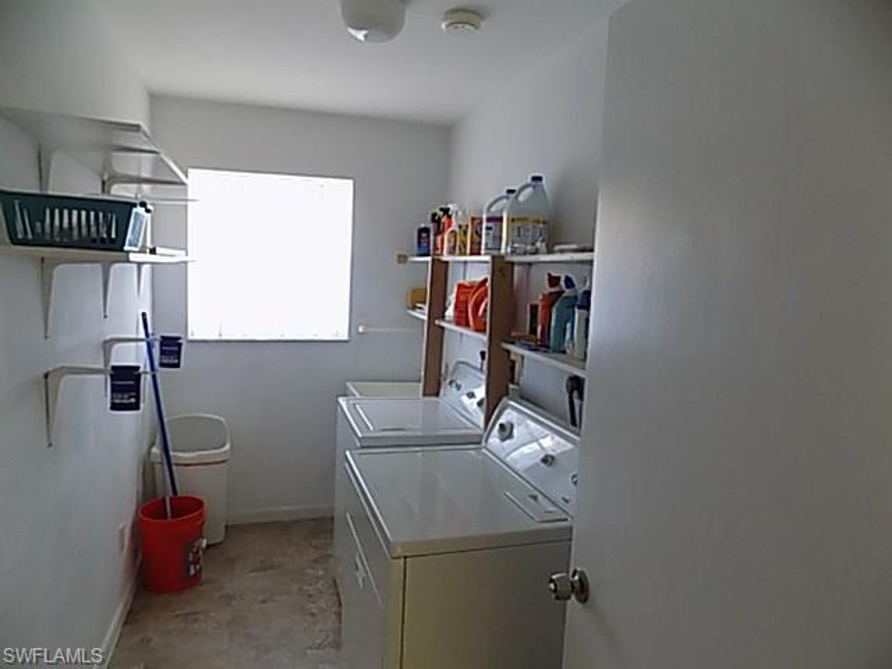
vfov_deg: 58.9
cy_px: 334
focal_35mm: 23
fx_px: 593
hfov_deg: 73.9
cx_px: 446
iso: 400
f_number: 3.1
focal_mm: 4
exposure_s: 1/25
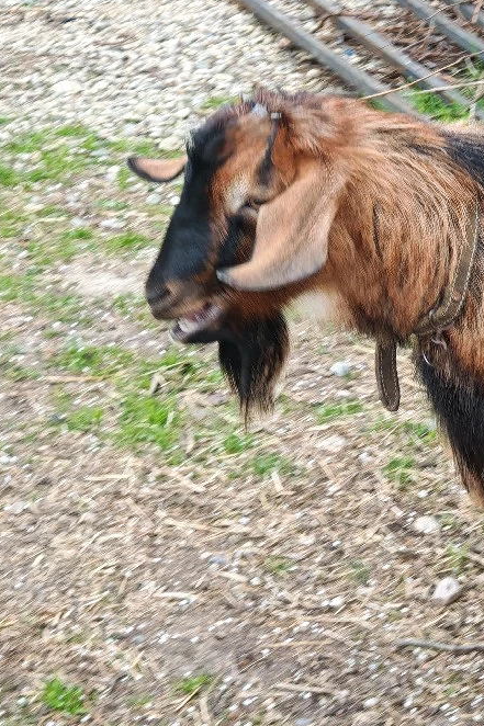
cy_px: 330
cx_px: 493
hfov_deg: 13.6
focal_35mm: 99
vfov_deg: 20.6
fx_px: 1997
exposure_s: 1/111
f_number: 1.9
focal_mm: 6.67
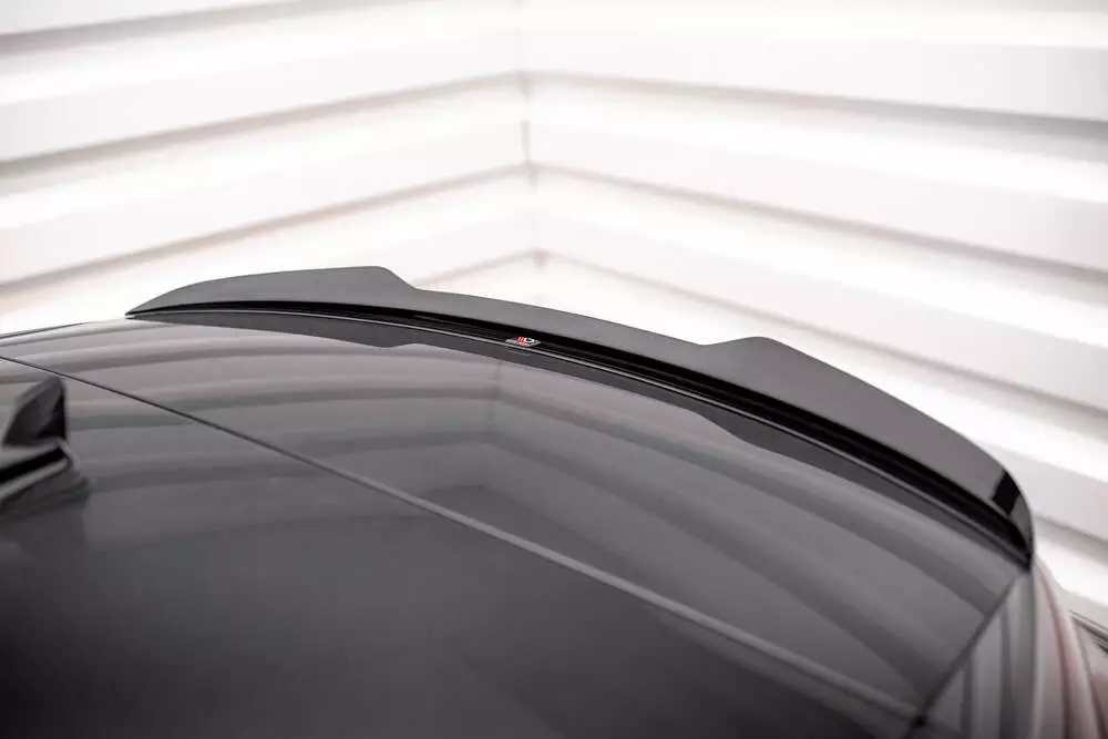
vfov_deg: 36.5
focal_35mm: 36
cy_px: 369
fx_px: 1119
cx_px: 547
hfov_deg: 52.7
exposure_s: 1/100
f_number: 2.5
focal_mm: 35
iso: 1000
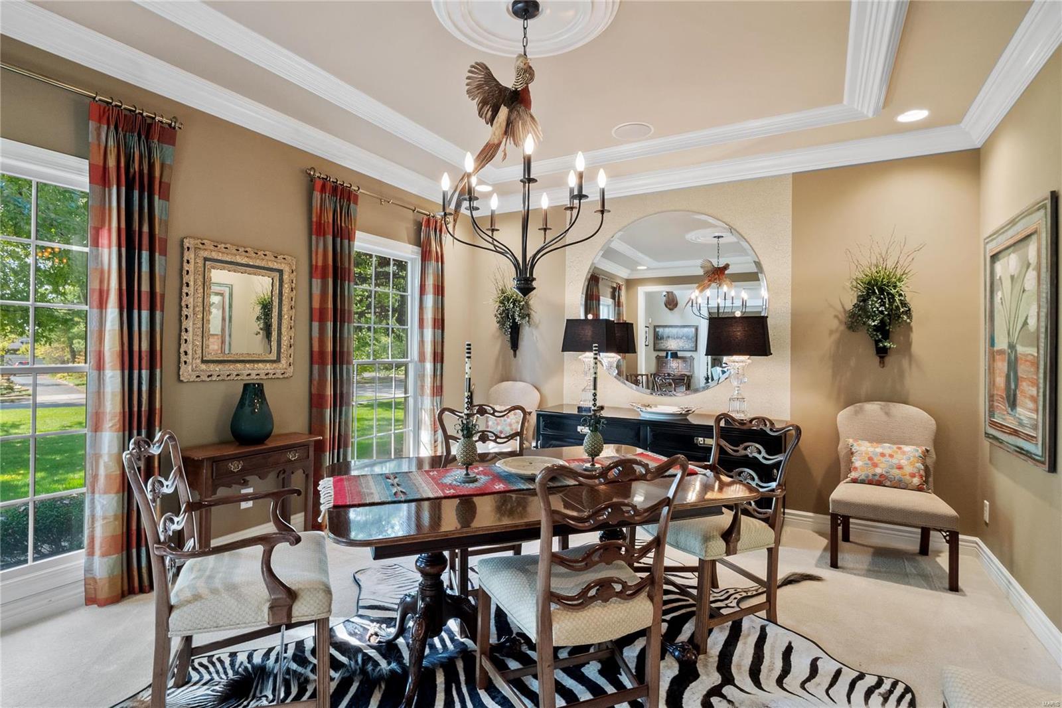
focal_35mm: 18
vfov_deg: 67.4
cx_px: 531
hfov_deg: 90.0
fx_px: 531
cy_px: 354
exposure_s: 1/2.5
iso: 400
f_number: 8
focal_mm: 9
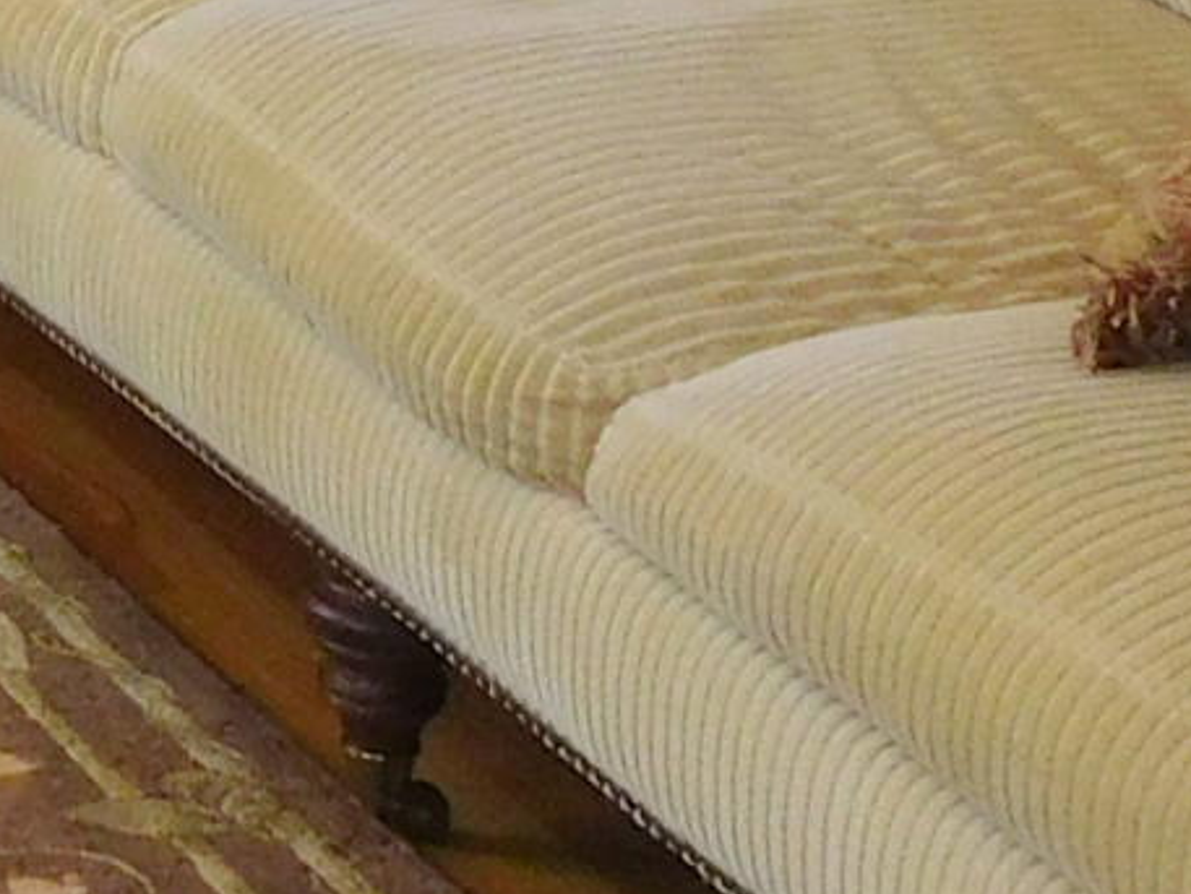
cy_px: -1353
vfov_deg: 8.2
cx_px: -1121
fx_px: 5644
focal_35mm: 164
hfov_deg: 11.0
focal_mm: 4.5
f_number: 3.4
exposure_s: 1/30
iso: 200
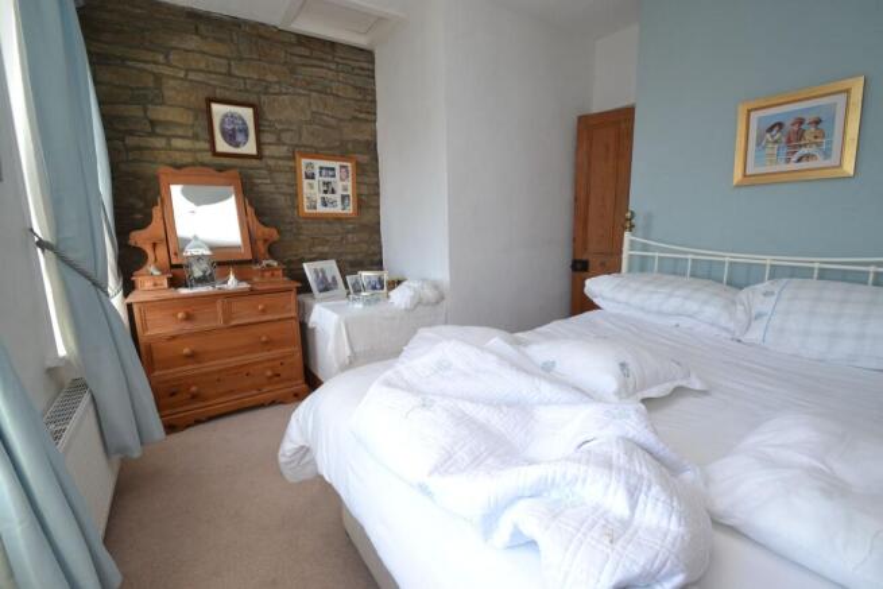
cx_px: 442
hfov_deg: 100.4
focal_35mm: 15
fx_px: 368
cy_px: 294
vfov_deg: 77.4
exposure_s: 1/100
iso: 400
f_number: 5
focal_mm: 10
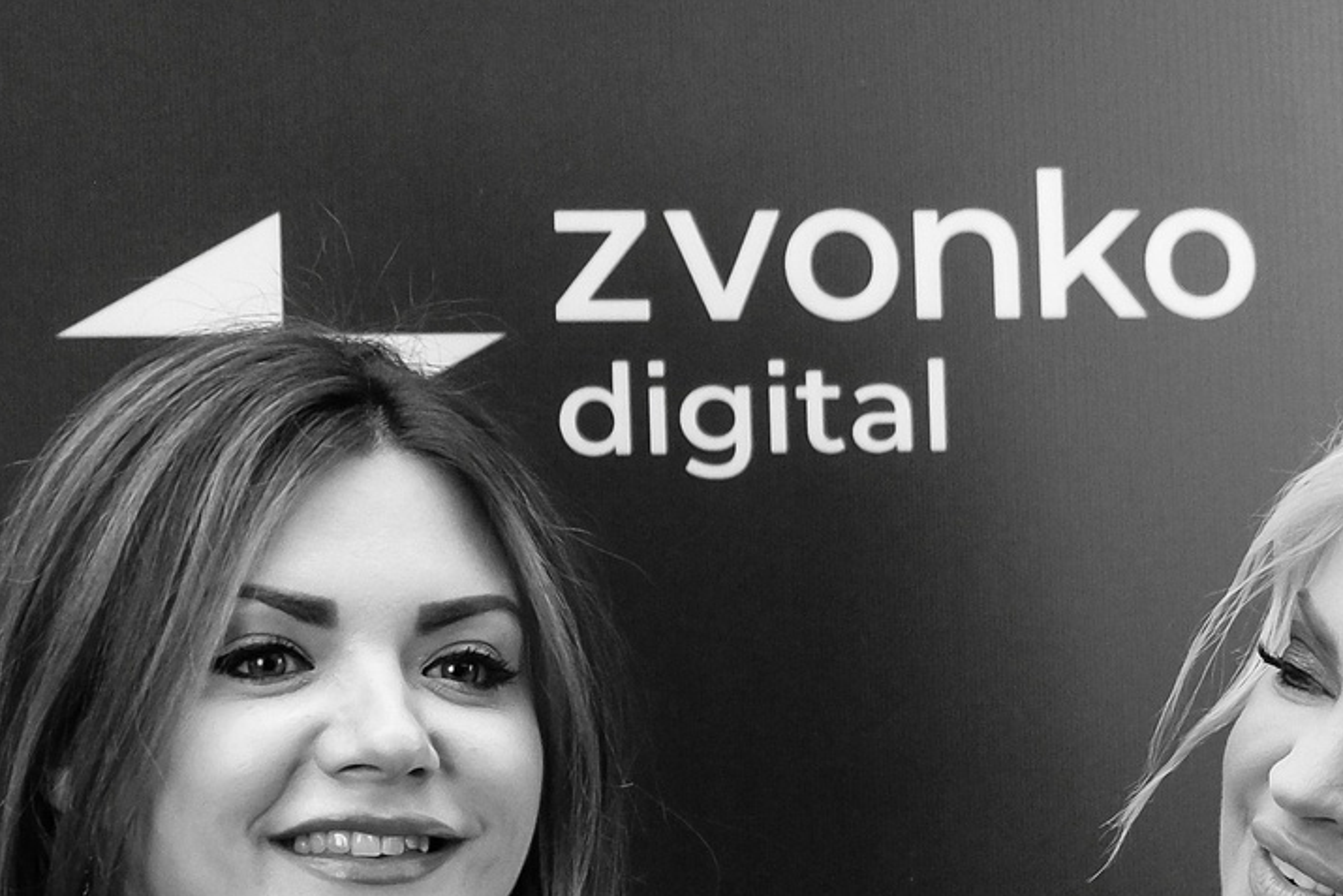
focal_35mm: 229
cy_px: 910
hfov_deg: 9.0
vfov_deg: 6.0
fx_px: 8544
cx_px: 671
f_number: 4
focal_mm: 42.5
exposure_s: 1/160
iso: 1250
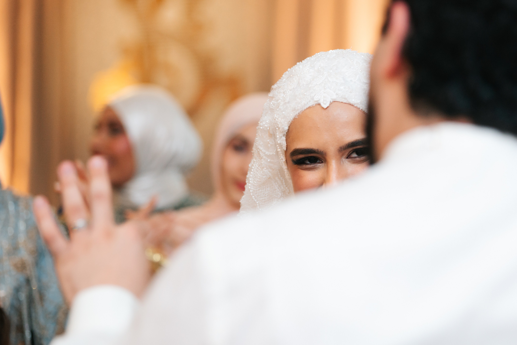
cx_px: 356
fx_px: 2206
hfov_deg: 13.3
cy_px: 208
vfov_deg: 8.9
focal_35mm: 154
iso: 640
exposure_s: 1/160
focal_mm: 109
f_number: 2.7
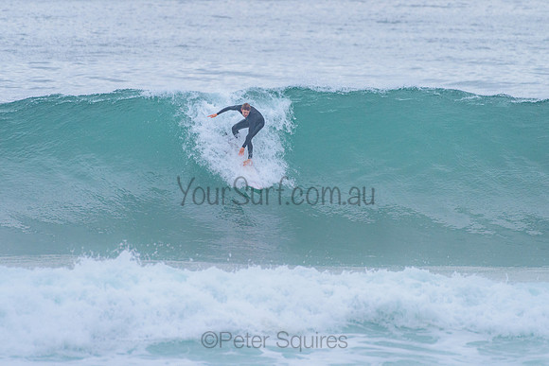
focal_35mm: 612
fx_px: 9334
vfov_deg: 2.2
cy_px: 142
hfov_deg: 3.4
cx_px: 265
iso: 1400
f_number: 5.6
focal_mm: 500
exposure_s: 1/2000
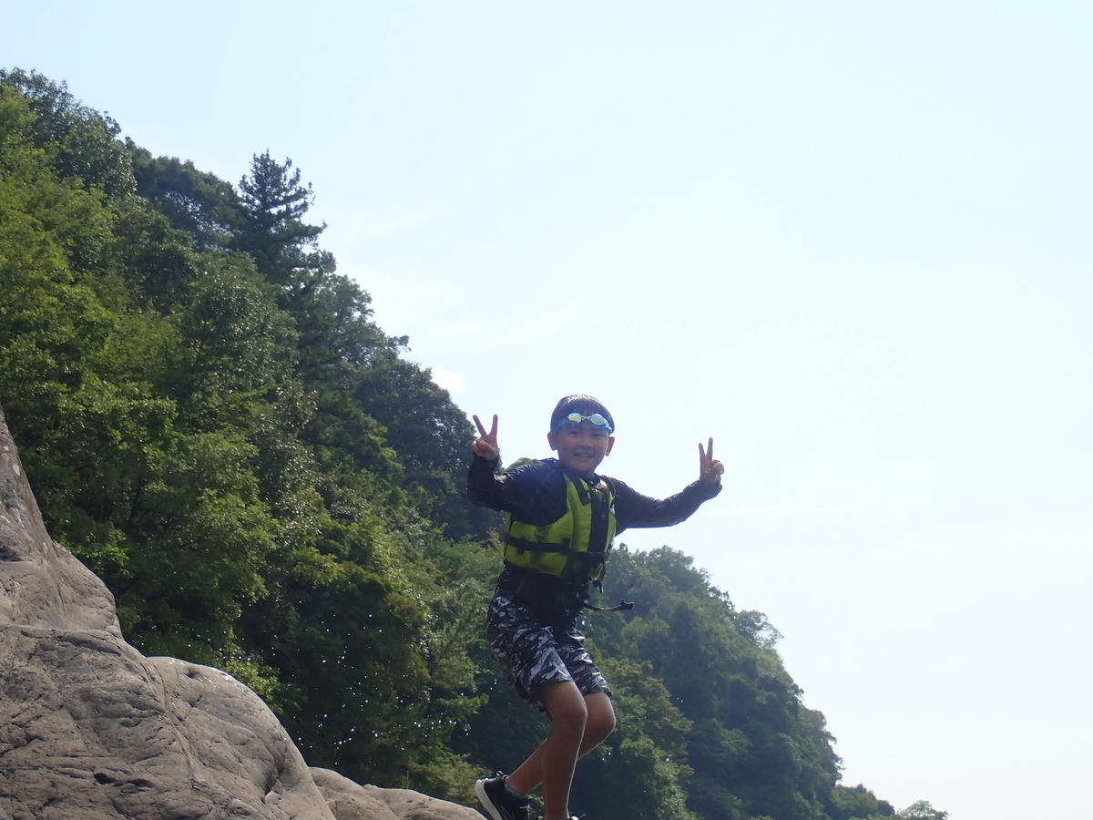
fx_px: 2337
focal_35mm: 74
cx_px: 546
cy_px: 410
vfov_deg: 19.9
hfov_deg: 26.3
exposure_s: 1/1000
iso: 200
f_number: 5.6
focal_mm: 13.47
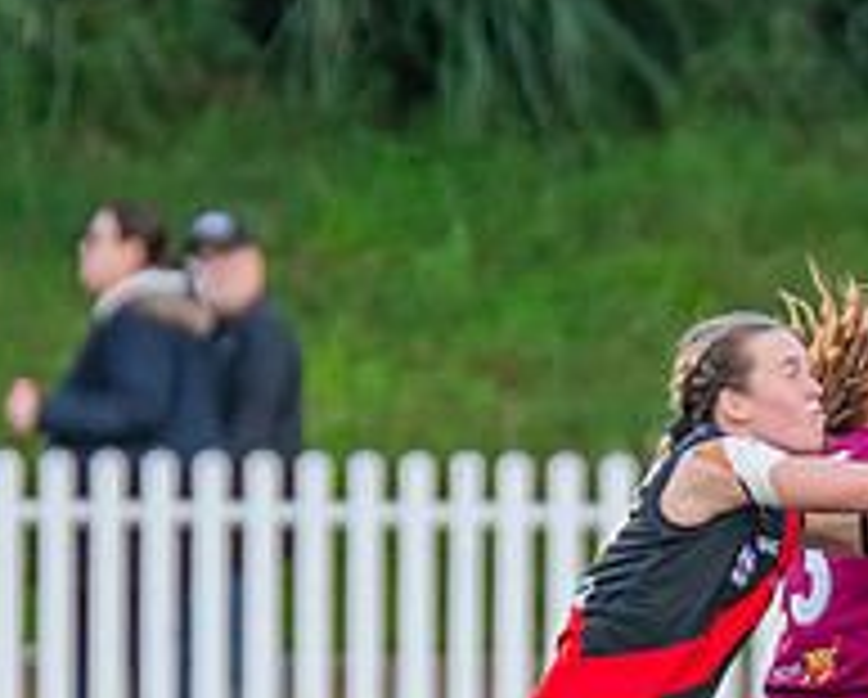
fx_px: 53541
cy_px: 540
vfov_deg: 0.7
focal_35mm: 2081
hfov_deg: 0.9
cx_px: 1541
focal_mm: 420
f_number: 4
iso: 1000
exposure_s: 1/800
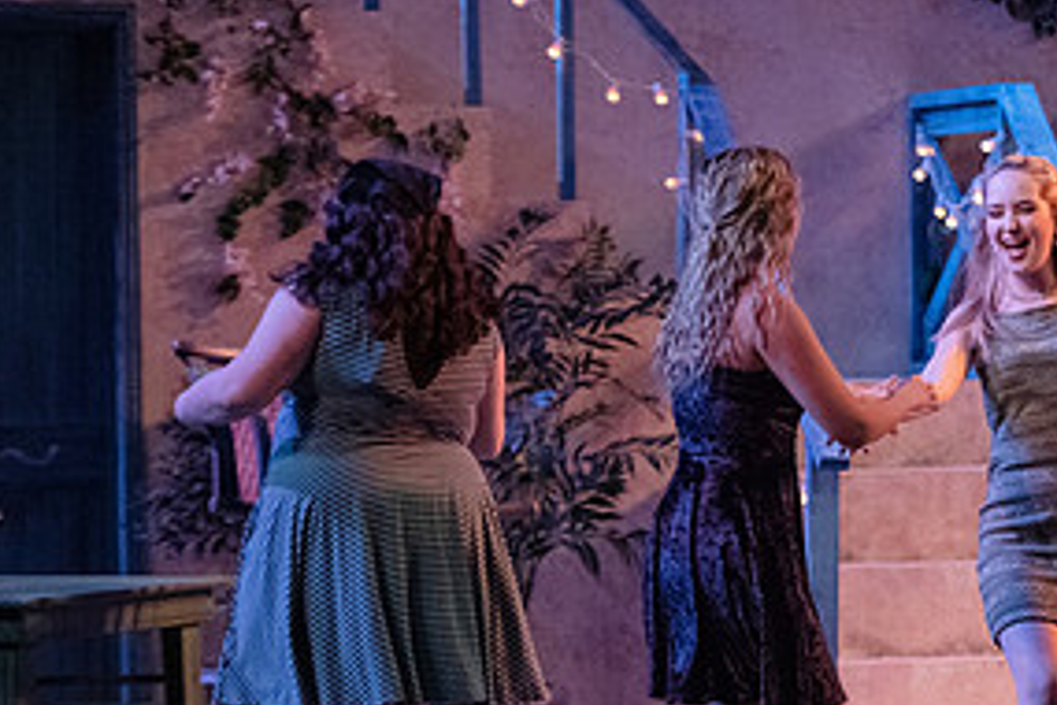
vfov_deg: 5.5
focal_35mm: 248
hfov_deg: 8.3
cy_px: 495
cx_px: 1046
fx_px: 7281
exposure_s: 1/320
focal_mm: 122
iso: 6400
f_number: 2.8
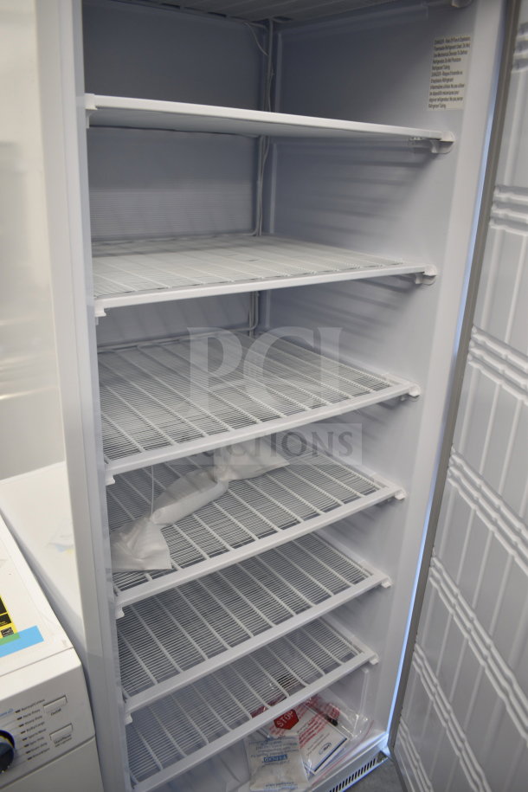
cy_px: 396
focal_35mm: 27
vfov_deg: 67.4
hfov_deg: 47.9
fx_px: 594
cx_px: 264
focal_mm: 18
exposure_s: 1/30
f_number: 3.5
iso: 360
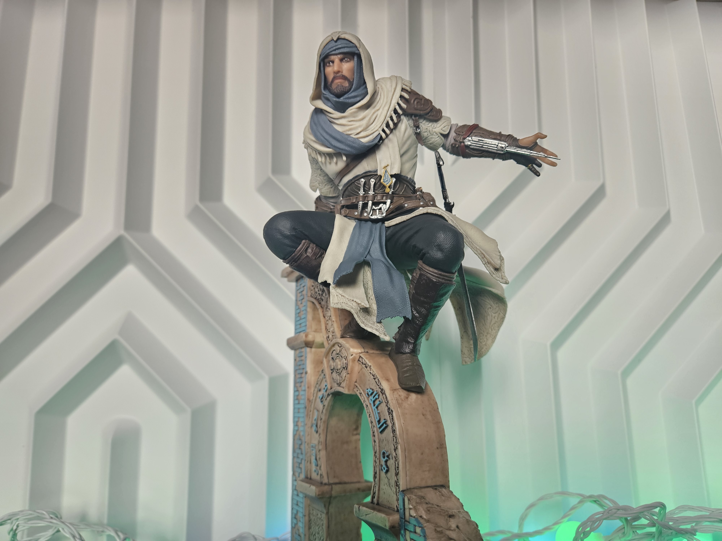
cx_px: 361
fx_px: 480
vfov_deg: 58.9
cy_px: 270
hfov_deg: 73.9
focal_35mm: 23
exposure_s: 1/100
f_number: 1.8
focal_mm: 5.4
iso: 160
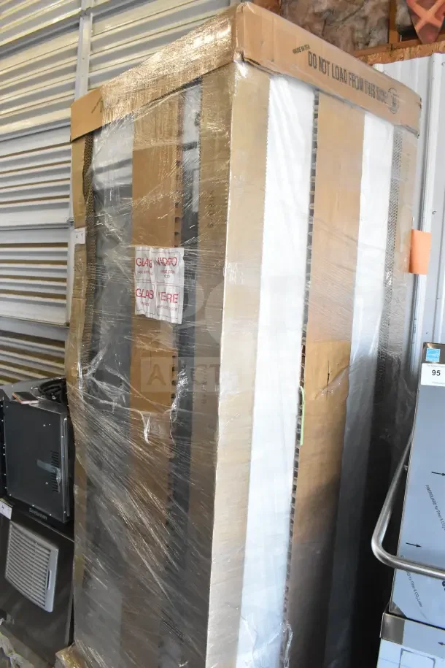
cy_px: 334
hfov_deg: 47.9
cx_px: 222
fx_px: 501
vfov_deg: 67.4
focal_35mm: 27
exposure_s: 1/320
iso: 6400
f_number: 9
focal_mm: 18
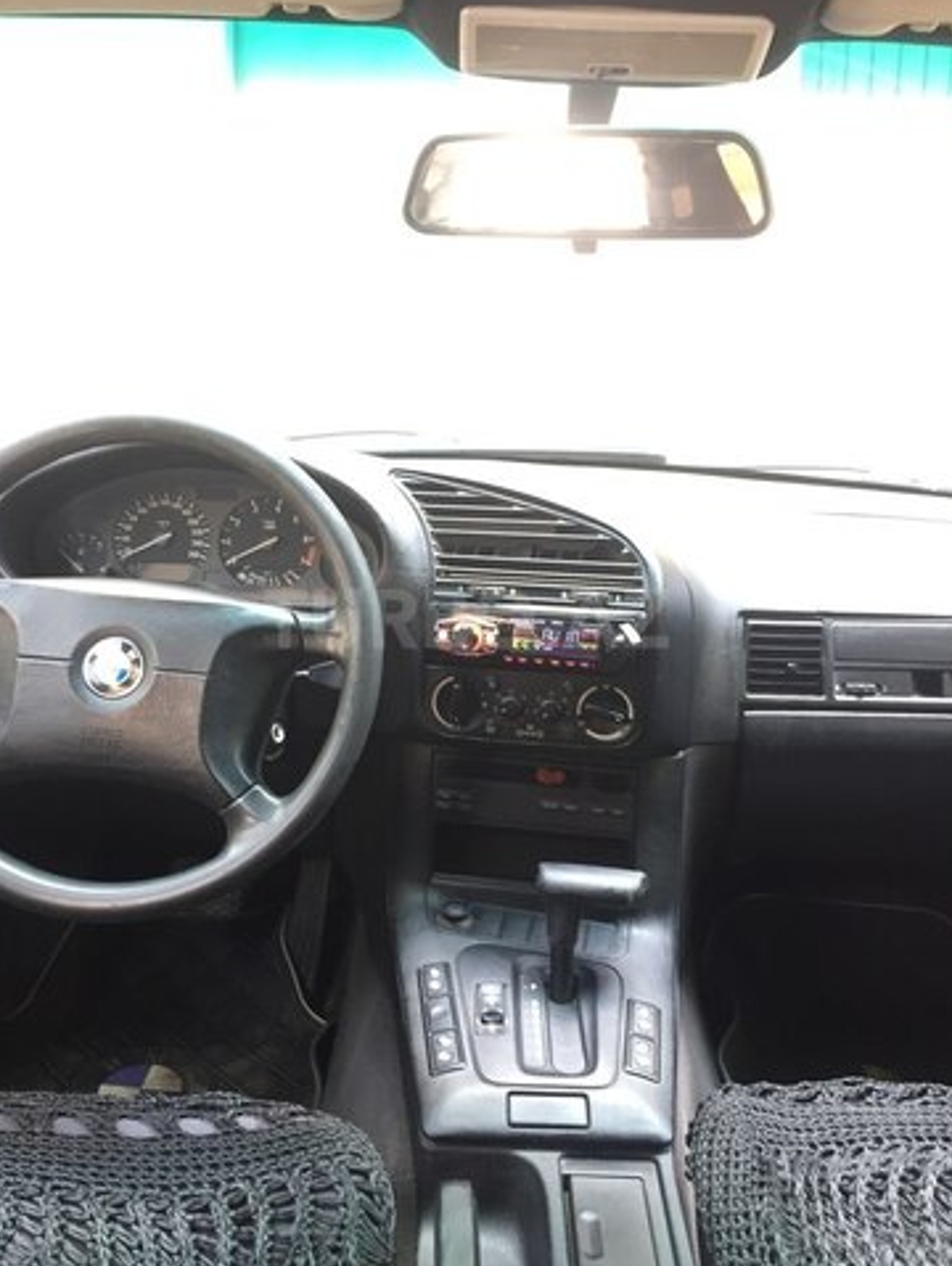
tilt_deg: -10.8
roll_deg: -1.0
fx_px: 1099
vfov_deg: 59.9
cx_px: 465
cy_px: 618
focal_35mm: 30
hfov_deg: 46.8
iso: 100
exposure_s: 1/33
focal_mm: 4.15
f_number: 2.2
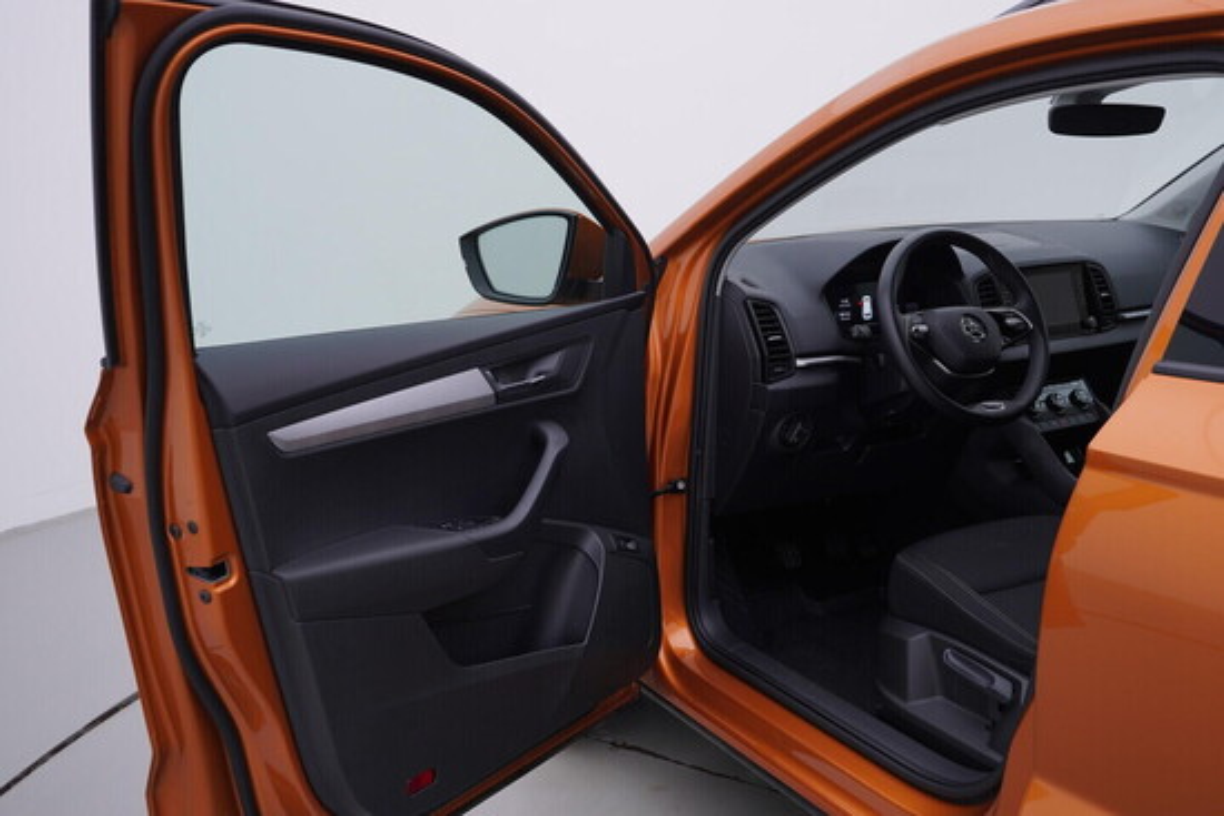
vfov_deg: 36.9
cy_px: 408
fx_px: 1224
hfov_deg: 53.1
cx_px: 612
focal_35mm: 36
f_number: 4
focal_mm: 24
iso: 125
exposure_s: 1/80
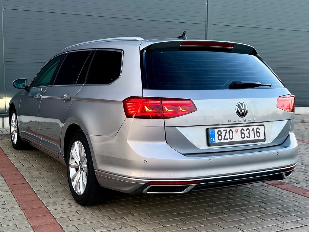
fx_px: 232
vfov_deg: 53.1
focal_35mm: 26
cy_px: 116
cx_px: 154
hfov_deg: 67.3
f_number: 1.5
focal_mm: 5.7
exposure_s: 1/121
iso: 64
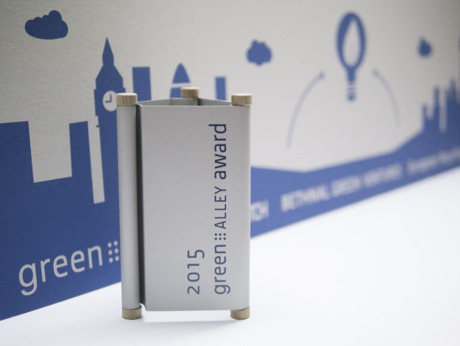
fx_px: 665
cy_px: 173
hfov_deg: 38.2
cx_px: 230
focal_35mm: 50
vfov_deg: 29.1
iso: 160
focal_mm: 25
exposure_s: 1/80
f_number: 1.4
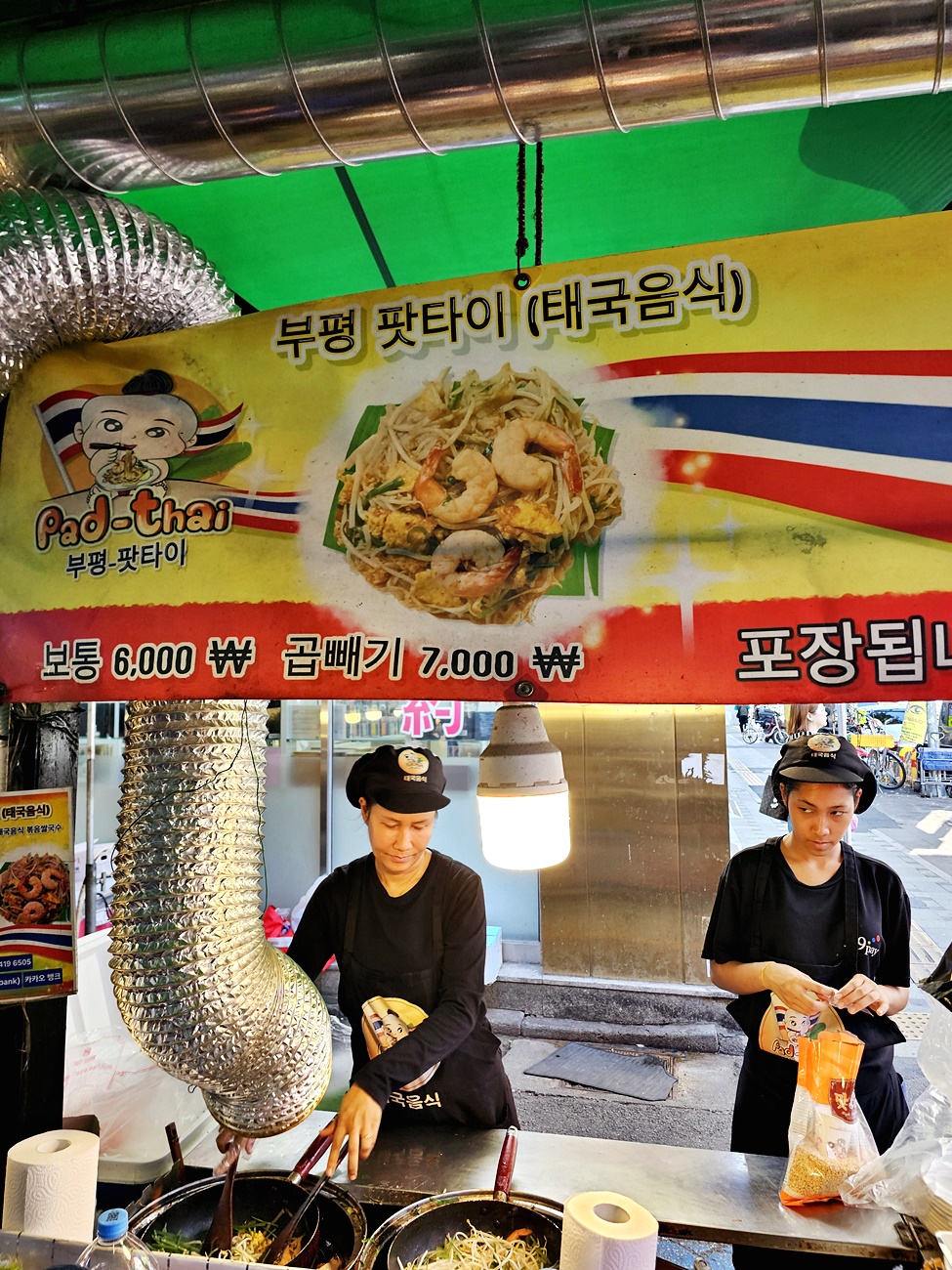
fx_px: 843
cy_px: 635
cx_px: 476
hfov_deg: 58.9
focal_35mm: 23
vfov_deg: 73.9
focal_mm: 6.3
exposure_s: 1/120
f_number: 1.7
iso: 64
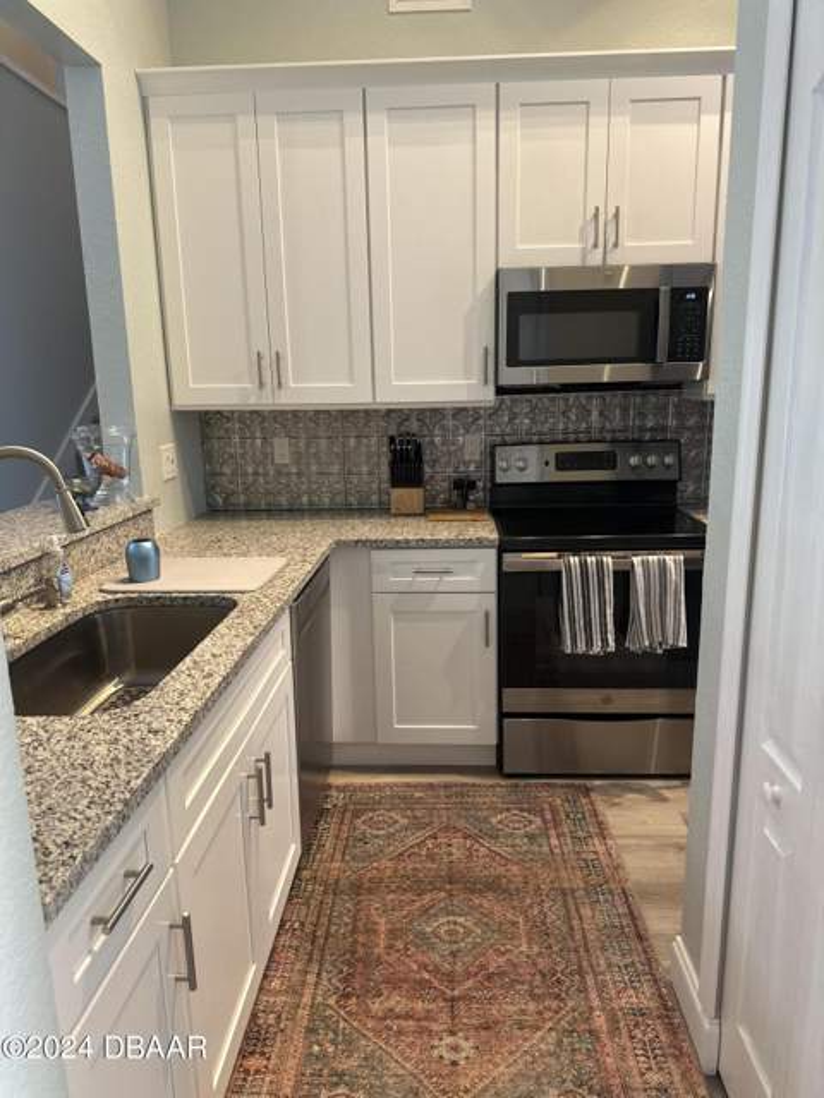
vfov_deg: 71.6
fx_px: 762
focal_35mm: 24
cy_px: 549
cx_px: 412
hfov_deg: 56.8
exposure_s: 1/60
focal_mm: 6.86
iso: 200
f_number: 1.78
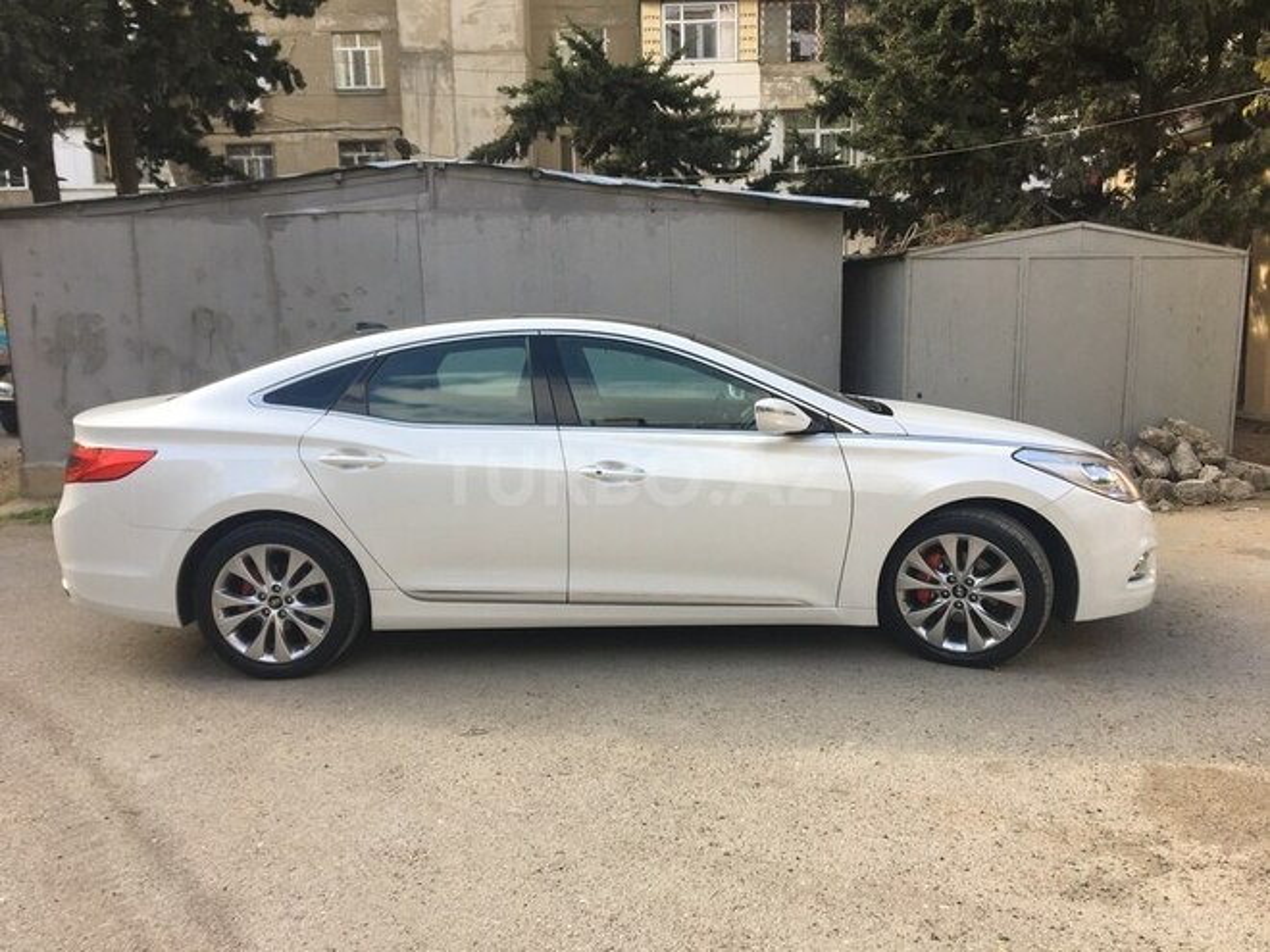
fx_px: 1064
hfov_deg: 61.7
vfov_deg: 48.2
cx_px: 635
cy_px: 476
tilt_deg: -9.1
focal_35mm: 29
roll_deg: +1.3
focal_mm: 4.15
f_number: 2.2
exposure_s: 1/278
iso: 25
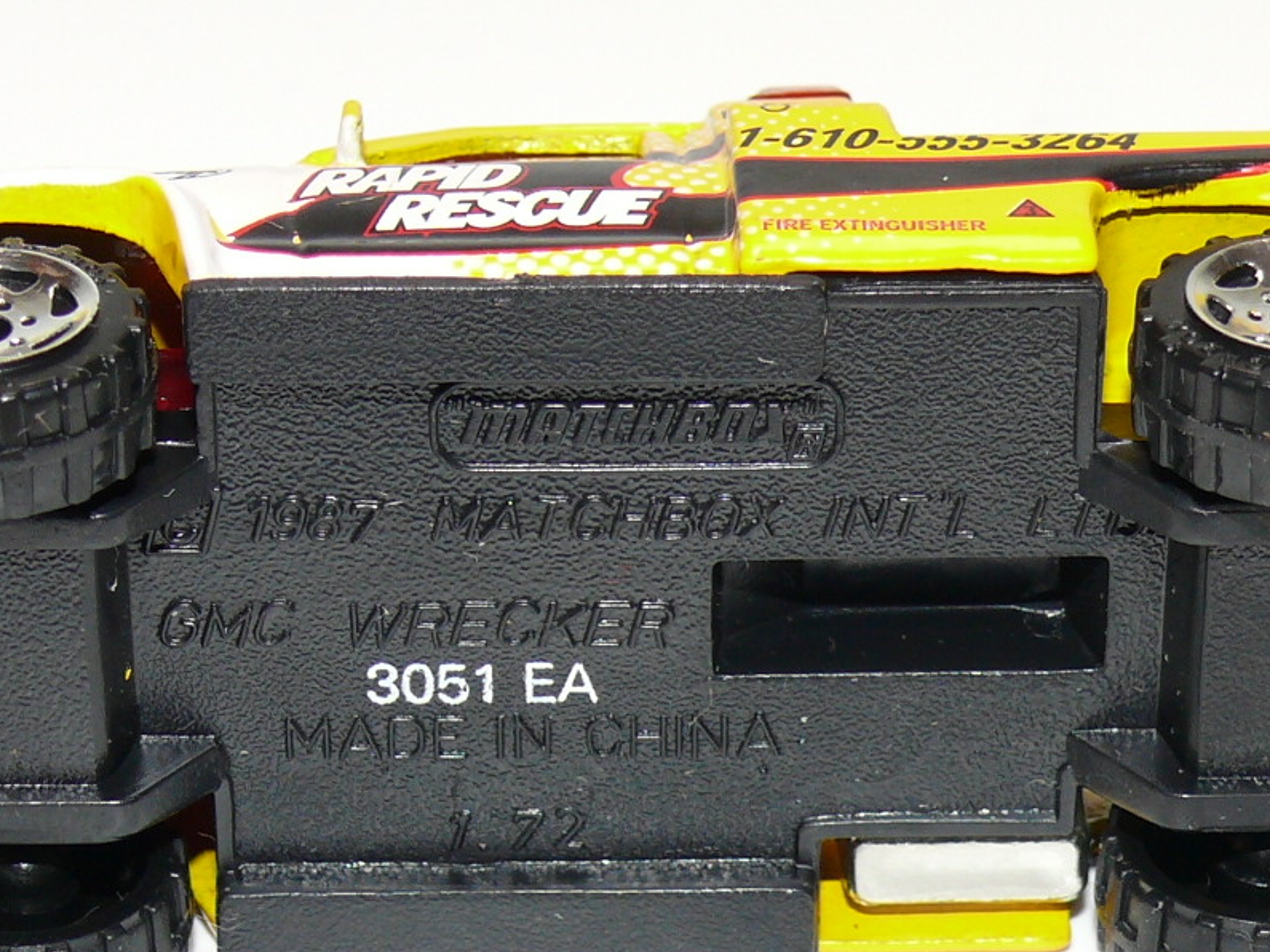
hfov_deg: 13.1
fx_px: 5539
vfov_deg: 9.8
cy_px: 489
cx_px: 708
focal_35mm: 151
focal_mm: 11.4
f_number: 4
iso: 100
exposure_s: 1/30
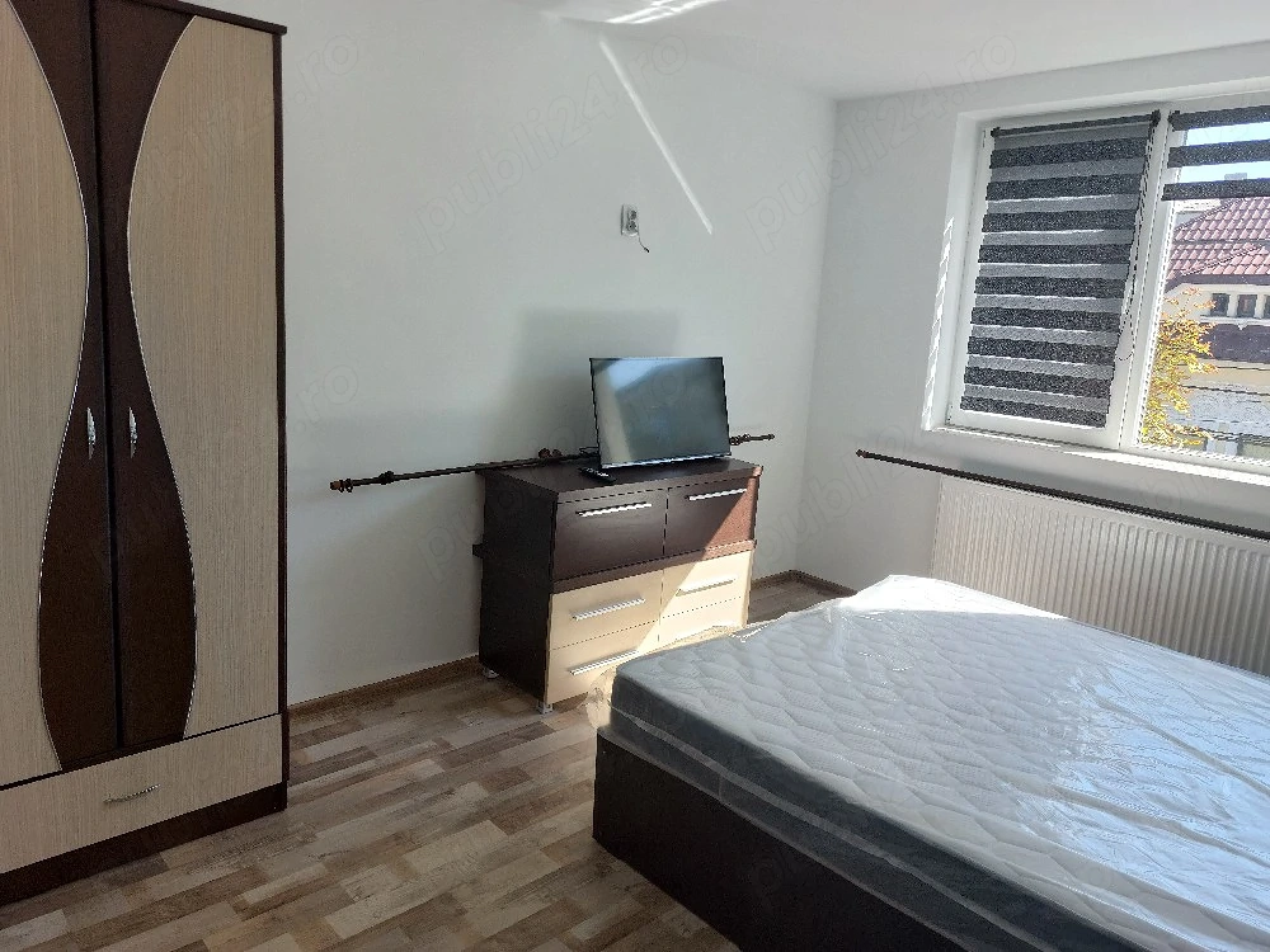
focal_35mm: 25
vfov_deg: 54.9
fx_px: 917
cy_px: 476
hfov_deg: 69.4
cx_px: 635
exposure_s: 1/119
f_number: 1.8
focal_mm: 5.23
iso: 25
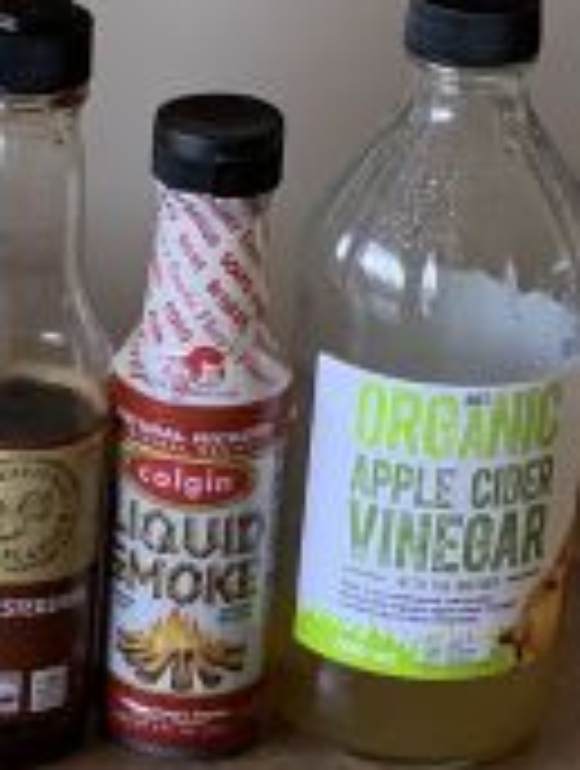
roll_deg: +1.5
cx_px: -629
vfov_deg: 10.8
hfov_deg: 7.8
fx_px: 4051
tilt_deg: -24.0
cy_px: 401
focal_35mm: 182
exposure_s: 1/60
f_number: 2.4
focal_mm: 6
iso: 160
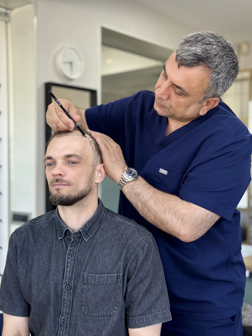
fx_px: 466
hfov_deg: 30.3
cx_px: 126
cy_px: 168
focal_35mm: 48
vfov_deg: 39.7
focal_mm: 6.76
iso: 100
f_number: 1.78
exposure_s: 1/100
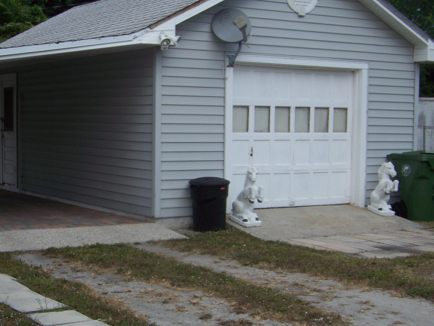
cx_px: 156
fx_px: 840
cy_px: 161
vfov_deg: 21.9
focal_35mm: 67
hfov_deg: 28.8
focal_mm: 7.6
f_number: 2.8
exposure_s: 1/1000
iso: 70
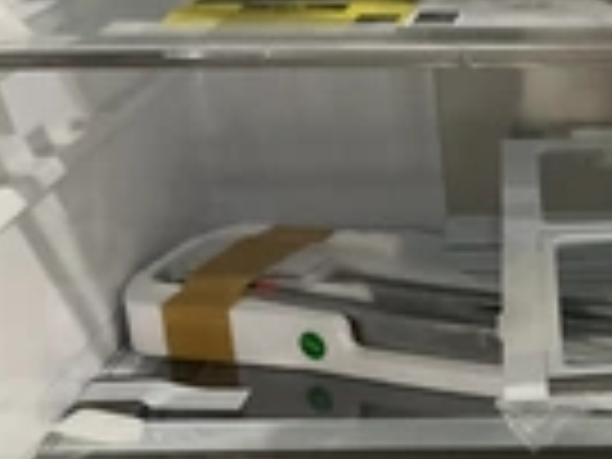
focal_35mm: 85
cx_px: 693
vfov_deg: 17.0
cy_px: 459
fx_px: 1503
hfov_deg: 21.7
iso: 125
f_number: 1.8
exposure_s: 1/60
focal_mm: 3
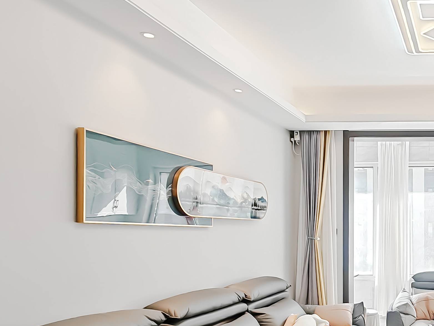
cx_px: 422
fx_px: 426
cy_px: 222
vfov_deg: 41.2
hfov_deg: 46.4
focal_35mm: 34
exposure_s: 1/50
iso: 100
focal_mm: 1.82
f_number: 2
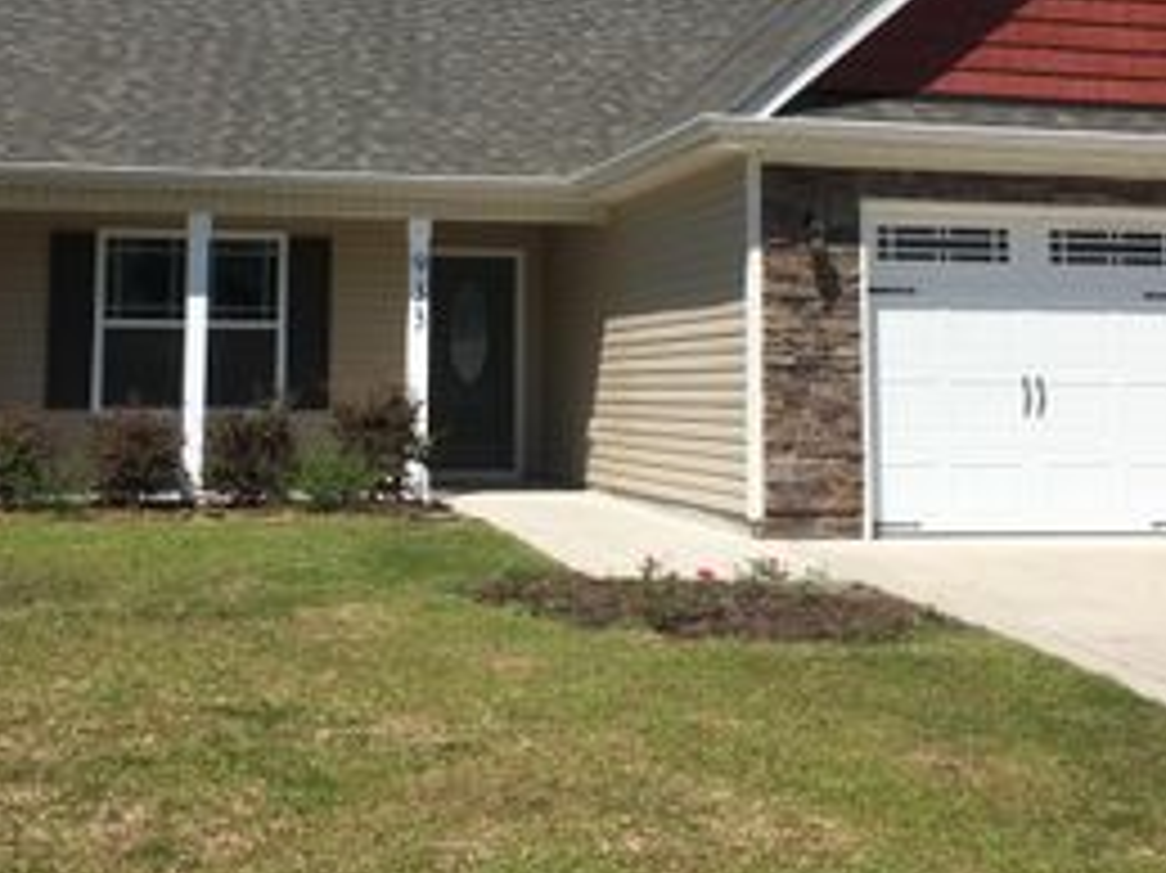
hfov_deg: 34.3
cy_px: 236
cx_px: 527
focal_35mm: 56
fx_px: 1885
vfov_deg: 25.8
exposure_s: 1/2564
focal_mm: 4.15
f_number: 2.2
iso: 25
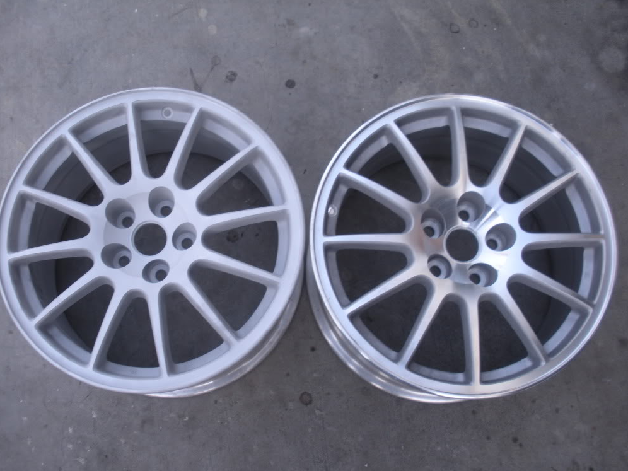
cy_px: 240
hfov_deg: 50.1
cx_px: 309
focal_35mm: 37
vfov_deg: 38.7
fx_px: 671
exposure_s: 1/60.8
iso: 93
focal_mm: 6.3
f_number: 3.5
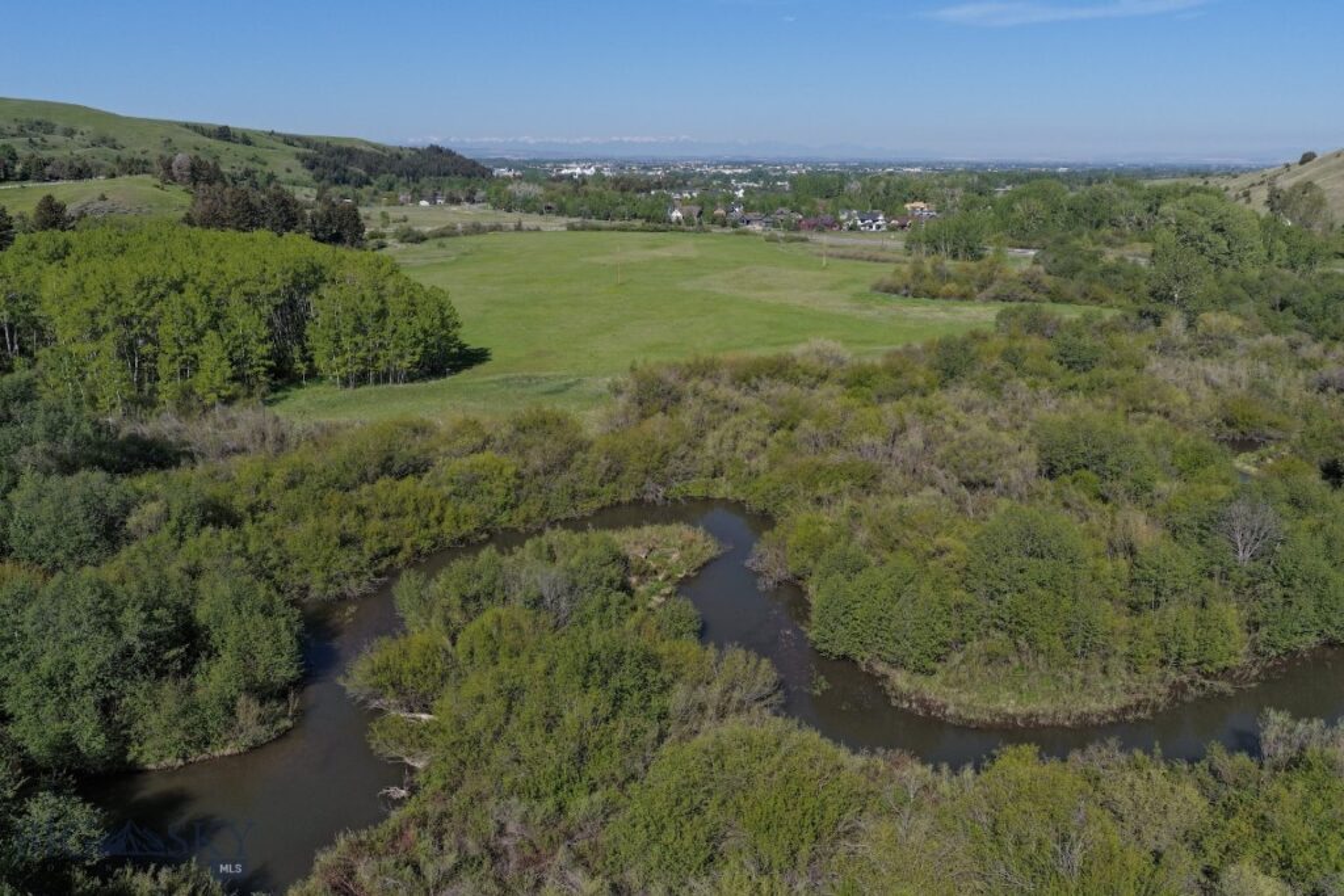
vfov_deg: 46.4
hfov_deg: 65.5
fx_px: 1045
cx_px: 672
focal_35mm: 28
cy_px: 448
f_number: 3.2
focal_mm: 14.45
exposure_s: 1/3200
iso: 250
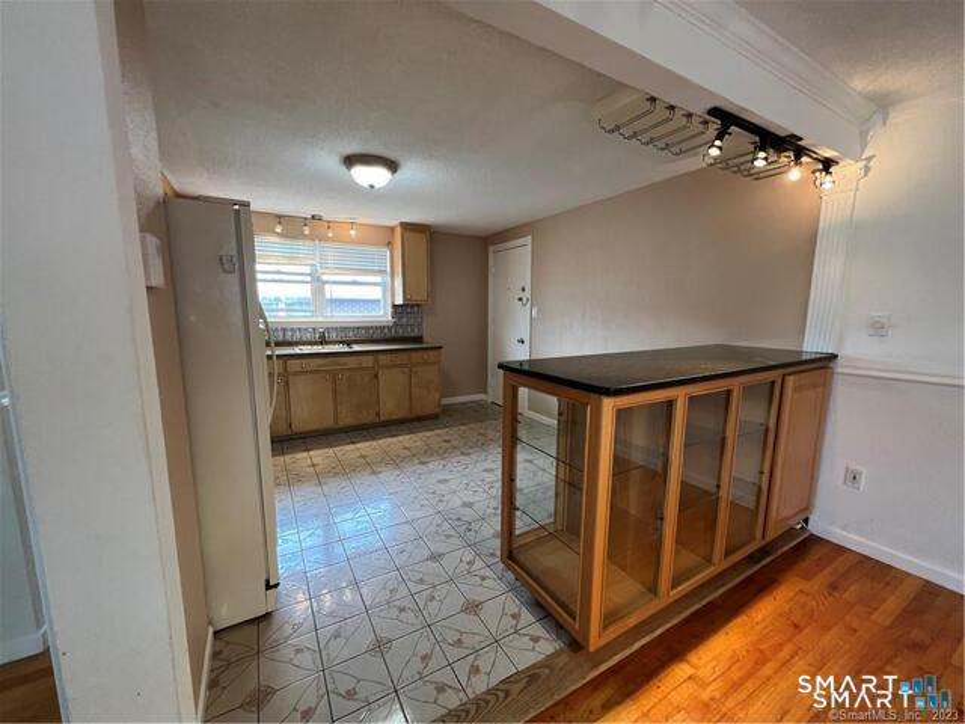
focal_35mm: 13
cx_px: 482
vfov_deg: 89.9
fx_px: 362
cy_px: 362
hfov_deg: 106.2
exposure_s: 1/120
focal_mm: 1.57
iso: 250
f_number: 1.8
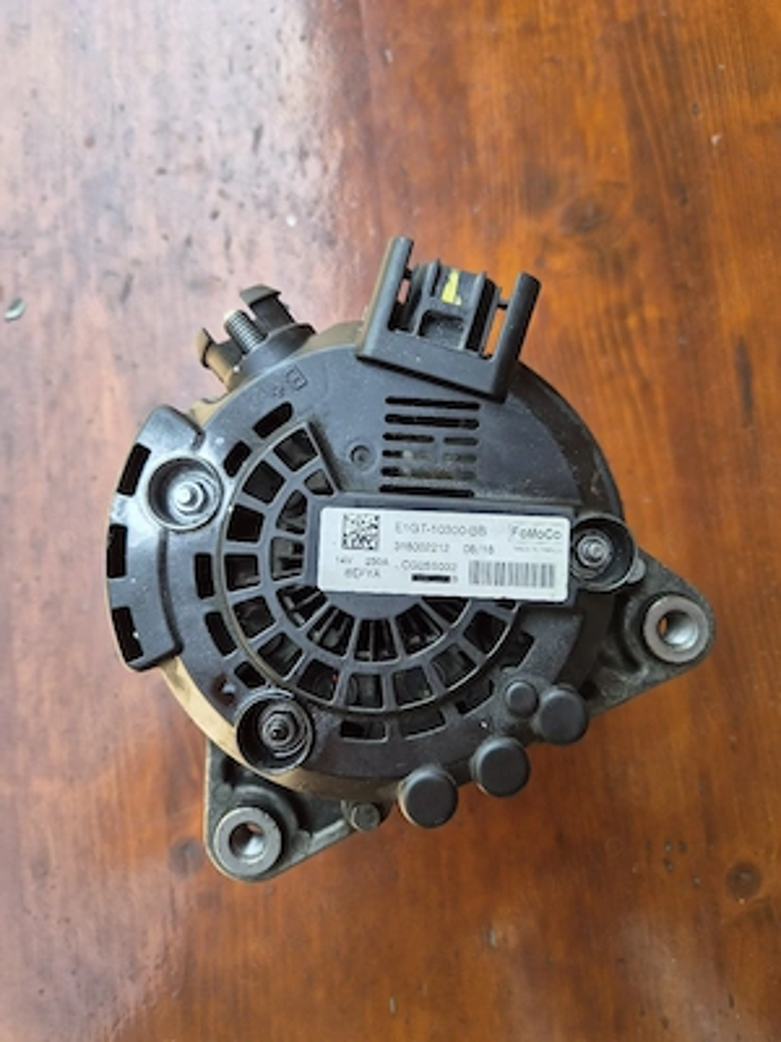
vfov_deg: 73.9
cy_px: 521
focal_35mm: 23
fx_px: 692
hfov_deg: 58.9
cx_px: 390
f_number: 1.8
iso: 64
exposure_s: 1/182
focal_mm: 5.4
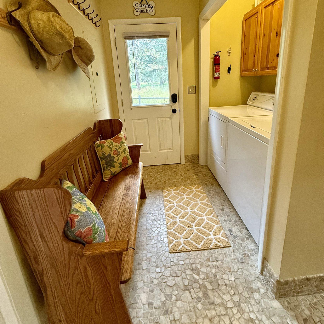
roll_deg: +3.0
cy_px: 127
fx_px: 180
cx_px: 164
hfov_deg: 84.0
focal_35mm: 17
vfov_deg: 82.8
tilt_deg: -14.5
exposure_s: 1/120
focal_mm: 2.22
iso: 320
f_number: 2.2
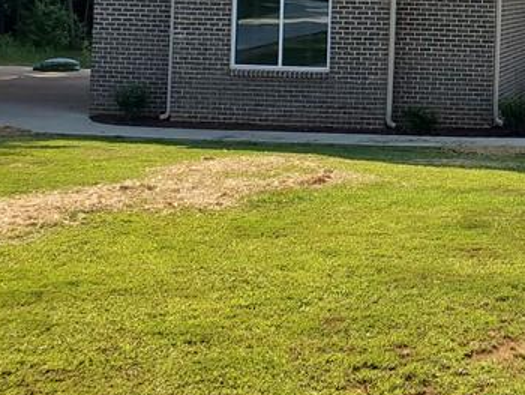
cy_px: -63
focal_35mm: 76
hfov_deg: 23.7
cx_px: 609
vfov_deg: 18.5
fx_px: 1153
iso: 50
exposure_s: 1/2105
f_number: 2.4
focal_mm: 4.3
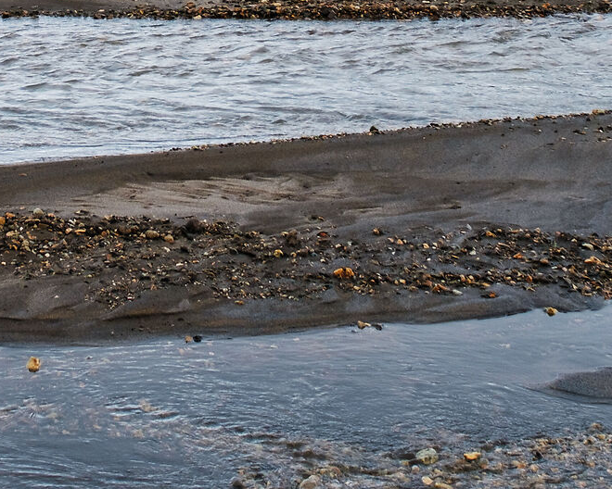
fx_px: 1793
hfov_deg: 19.3
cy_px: -146
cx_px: 189
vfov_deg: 14.9
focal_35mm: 99
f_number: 10
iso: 320
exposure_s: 1/140
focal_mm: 19.2
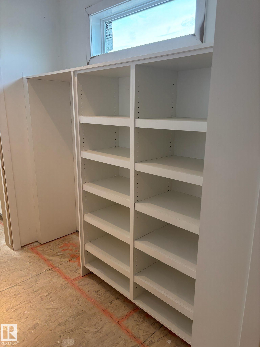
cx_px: 130
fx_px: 260
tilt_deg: -13.1
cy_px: 174
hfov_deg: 53.1
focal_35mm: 26
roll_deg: -0.1
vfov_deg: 67.3
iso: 100
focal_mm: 5.96
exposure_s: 1/60
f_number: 1.6
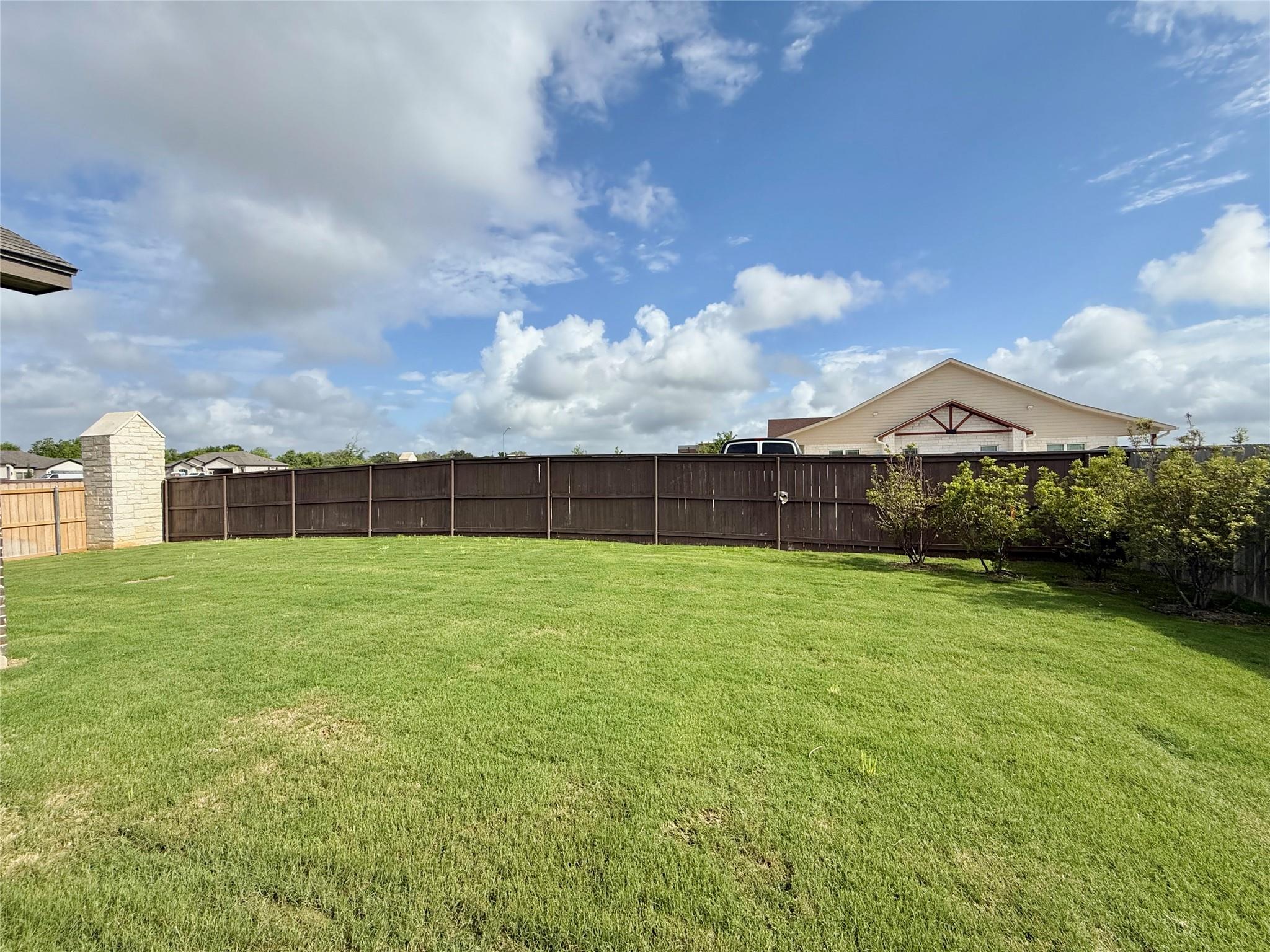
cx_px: 635
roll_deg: +0.8
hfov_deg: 102.1
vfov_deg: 85.7
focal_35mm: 14
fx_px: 514
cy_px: 476
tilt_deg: -0.2
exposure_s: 1/2611
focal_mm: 2.22
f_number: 2.2
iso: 50
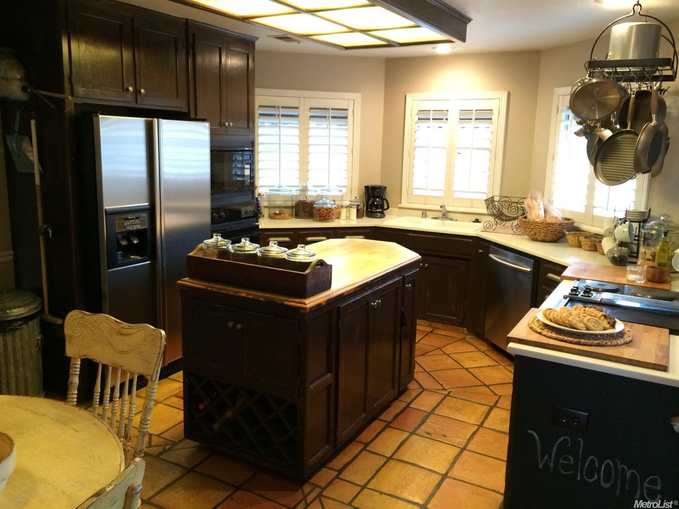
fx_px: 569
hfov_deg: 61.7
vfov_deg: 48.2
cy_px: 254
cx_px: 340
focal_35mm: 29
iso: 200
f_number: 2.2
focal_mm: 4.15
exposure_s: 1/30
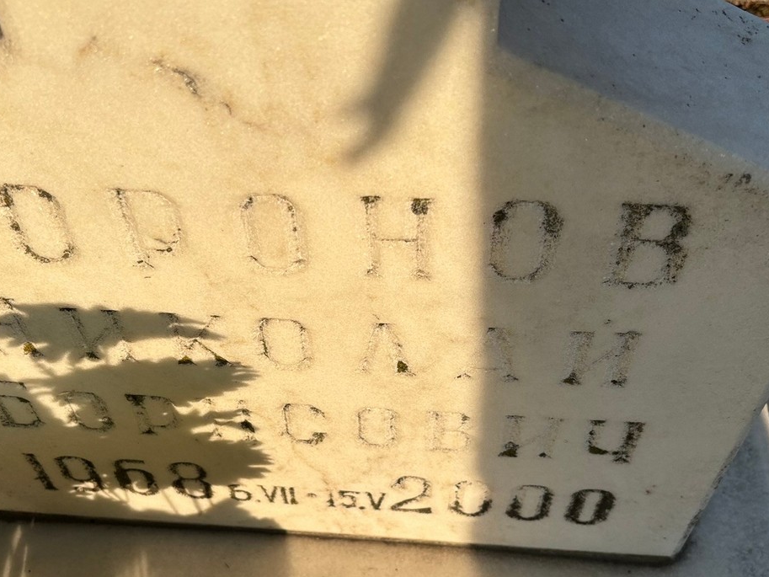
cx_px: 341
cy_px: 346
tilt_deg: -52.0
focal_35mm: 41
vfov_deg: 35.0
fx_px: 911
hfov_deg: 45.7
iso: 50
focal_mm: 5.96
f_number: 1.6
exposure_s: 1/2710
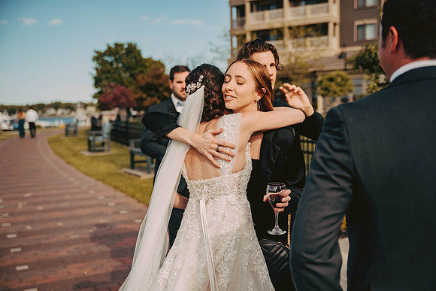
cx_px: 218
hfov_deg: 42.7
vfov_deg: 29.3
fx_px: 557
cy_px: 146
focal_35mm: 46
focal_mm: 46
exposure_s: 1/4000
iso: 500
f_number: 2.8
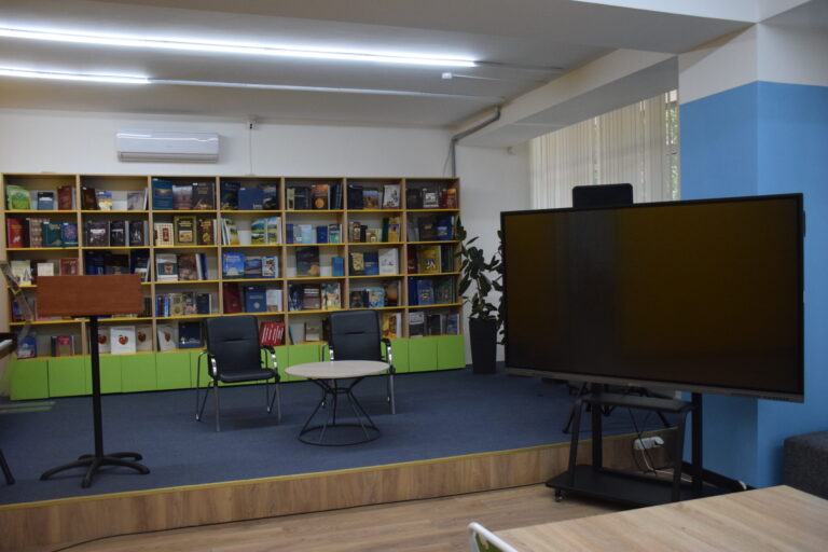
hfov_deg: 61.9
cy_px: 276
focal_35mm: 30
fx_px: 690
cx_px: 414
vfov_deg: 43.6
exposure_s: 1/500
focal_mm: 20
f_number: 3.5
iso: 2000
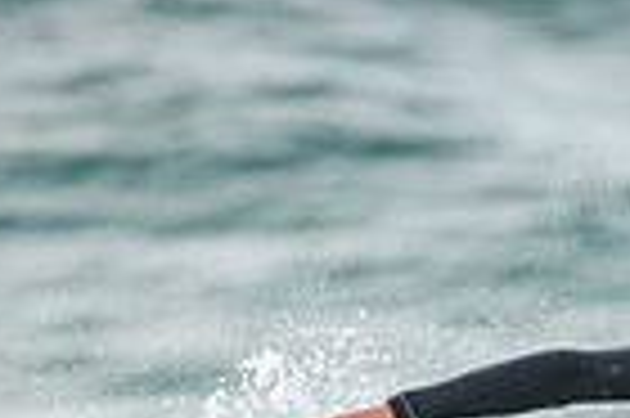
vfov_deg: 0.4
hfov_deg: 0.6
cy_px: 834
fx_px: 58137
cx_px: 657
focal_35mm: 3326
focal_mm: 800
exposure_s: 1/2000
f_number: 6.3
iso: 2800
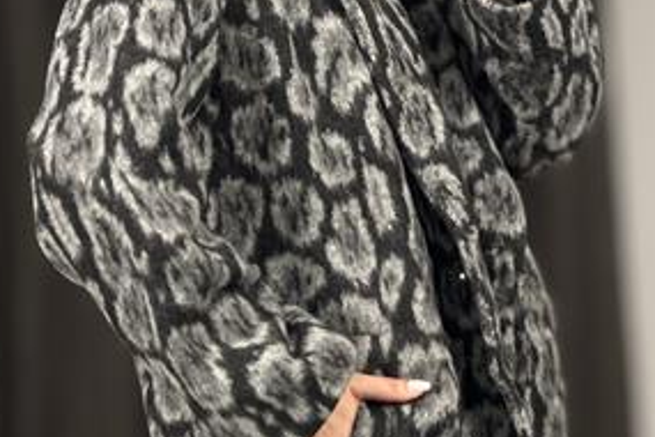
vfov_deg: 11.8
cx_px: 322
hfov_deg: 17.6
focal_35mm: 116
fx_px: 2110
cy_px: 300
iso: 125
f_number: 2.8
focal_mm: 9
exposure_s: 1/33
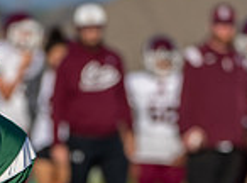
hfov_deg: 1.7
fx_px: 8265
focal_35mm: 1164
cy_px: 290
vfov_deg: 1.3
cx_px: -52
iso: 160
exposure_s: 1/1250
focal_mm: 229
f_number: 5.6
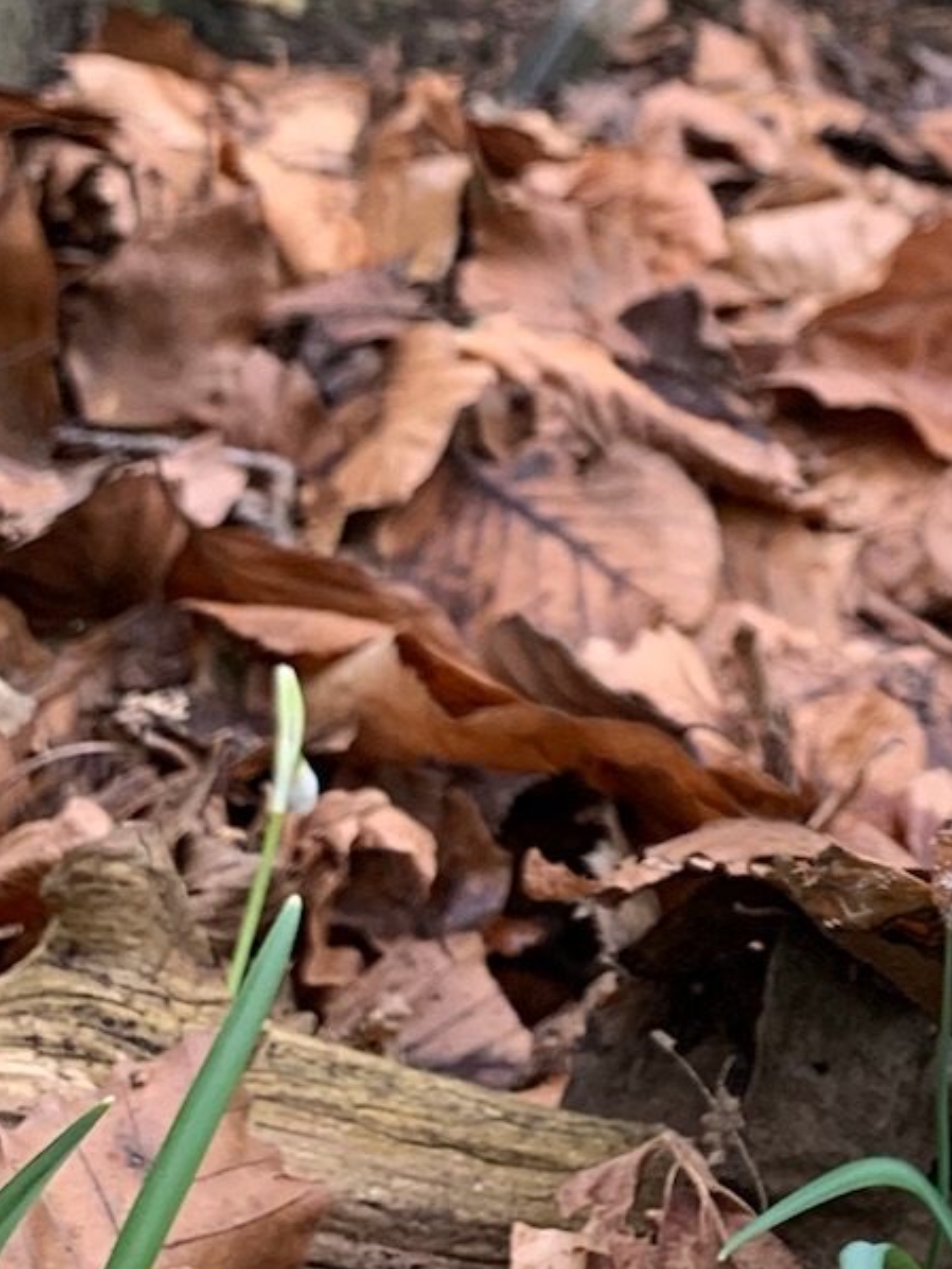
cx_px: 1332
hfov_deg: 15.6
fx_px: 3261
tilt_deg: -17.6
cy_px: 236
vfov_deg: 21.7
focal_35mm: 89
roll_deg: -0.9
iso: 100
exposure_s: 1/77
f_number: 1.8
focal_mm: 4.25
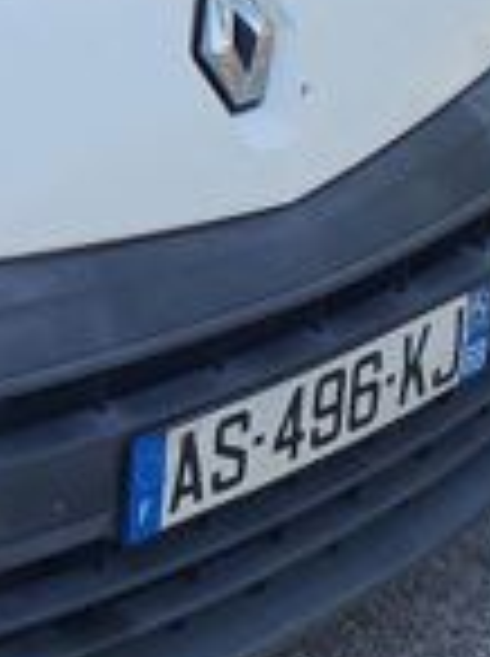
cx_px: -526
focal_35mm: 114
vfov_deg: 16.9
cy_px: 4
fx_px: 2158
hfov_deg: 11.5
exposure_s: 1/244
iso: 50
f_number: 2.4
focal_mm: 4.32
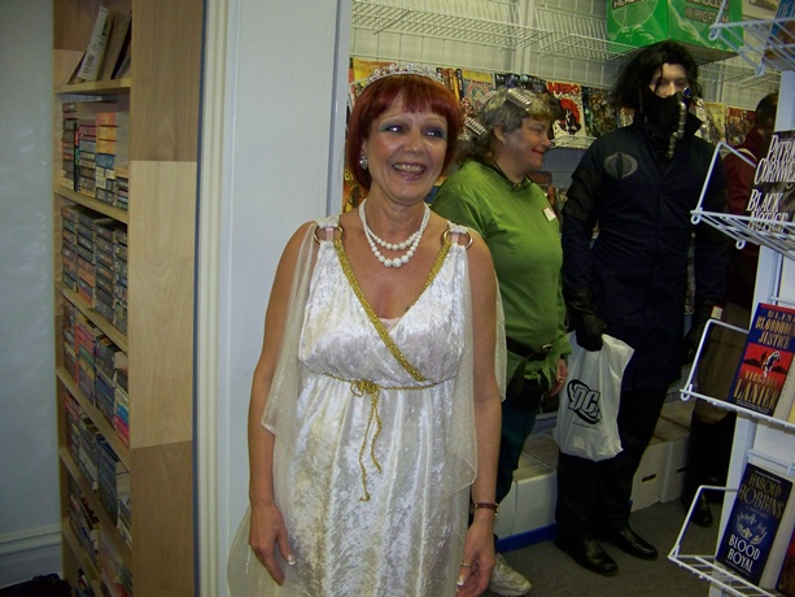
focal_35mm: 36
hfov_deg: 51.3
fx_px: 827
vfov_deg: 39.7
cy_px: 298
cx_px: 398
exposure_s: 1/30
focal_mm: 5.85
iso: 200
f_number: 2.8
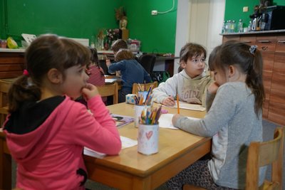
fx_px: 317
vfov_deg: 33.4
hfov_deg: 48.4
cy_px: 95
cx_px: 142
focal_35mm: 40
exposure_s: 1/160
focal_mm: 40
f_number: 4
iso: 4000
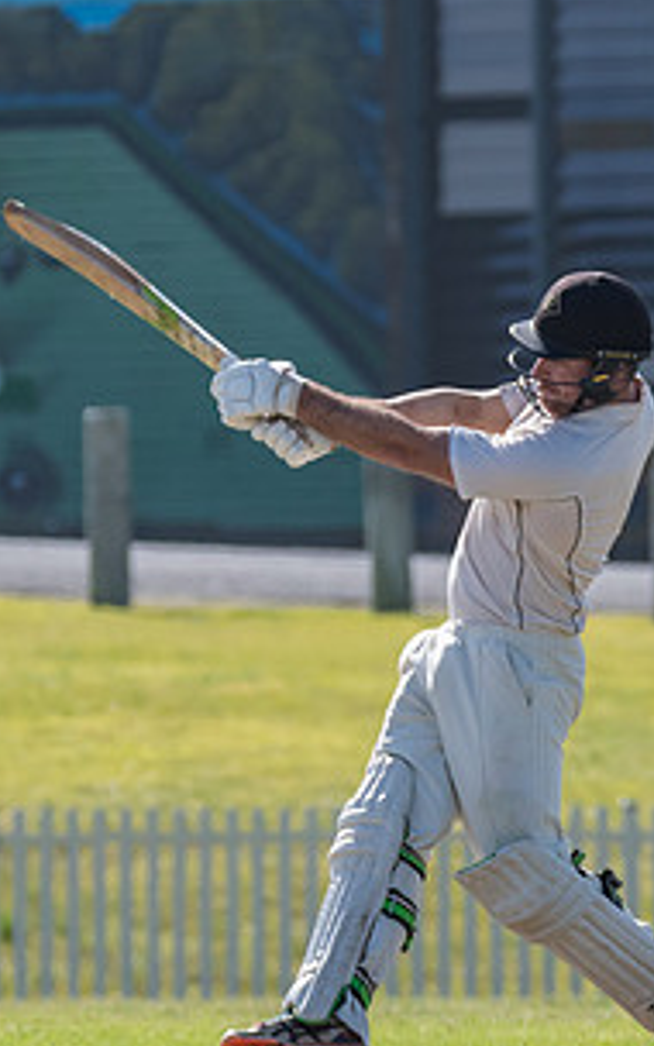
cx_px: 366
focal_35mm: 1120
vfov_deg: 1.9
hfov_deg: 1.2
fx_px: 31940
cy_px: 599
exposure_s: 1/2500
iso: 640
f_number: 7.1
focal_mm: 320
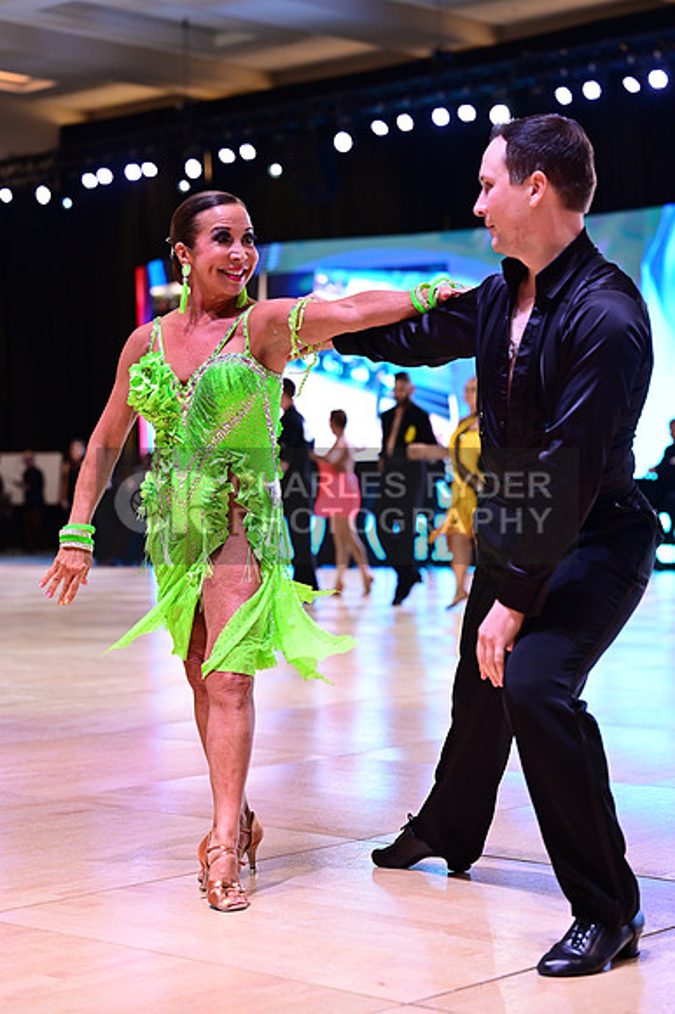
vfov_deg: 27.4
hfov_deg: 18.4
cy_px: 507
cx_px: 338
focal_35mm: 74
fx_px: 2084
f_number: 3.5
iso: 1600
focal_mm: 74
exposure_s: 1/250
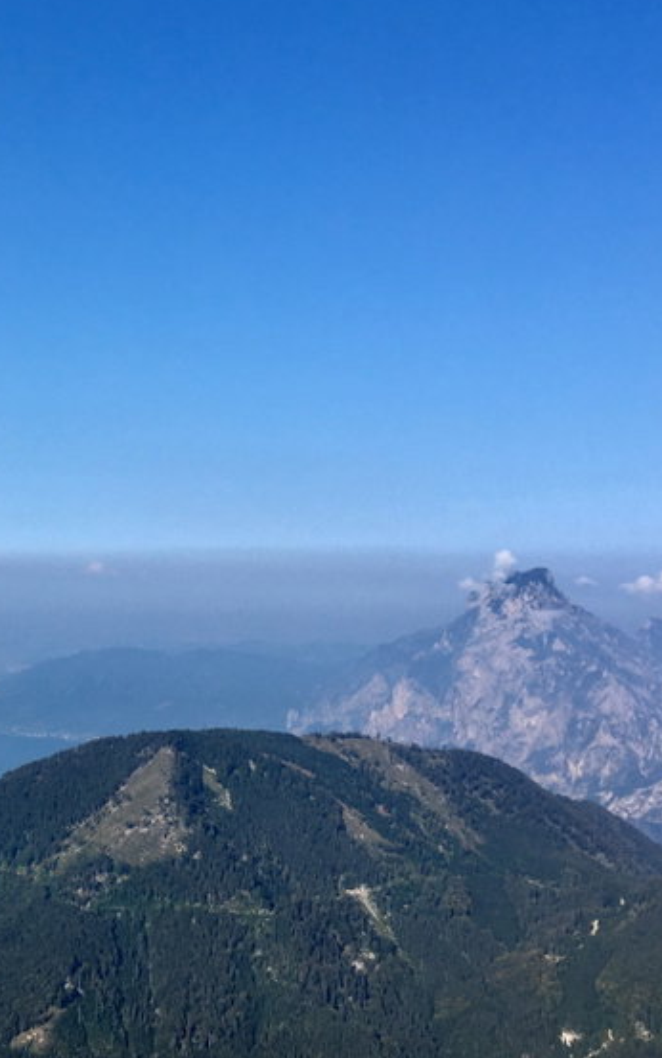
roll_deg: +0.2
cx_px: 40
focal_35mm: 50
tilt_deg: +0.3
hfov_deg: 24.9
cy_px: 571
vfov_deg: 40.3
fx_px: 1442
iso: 25
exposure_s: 1/1748
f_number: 2.2
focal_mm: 4.15
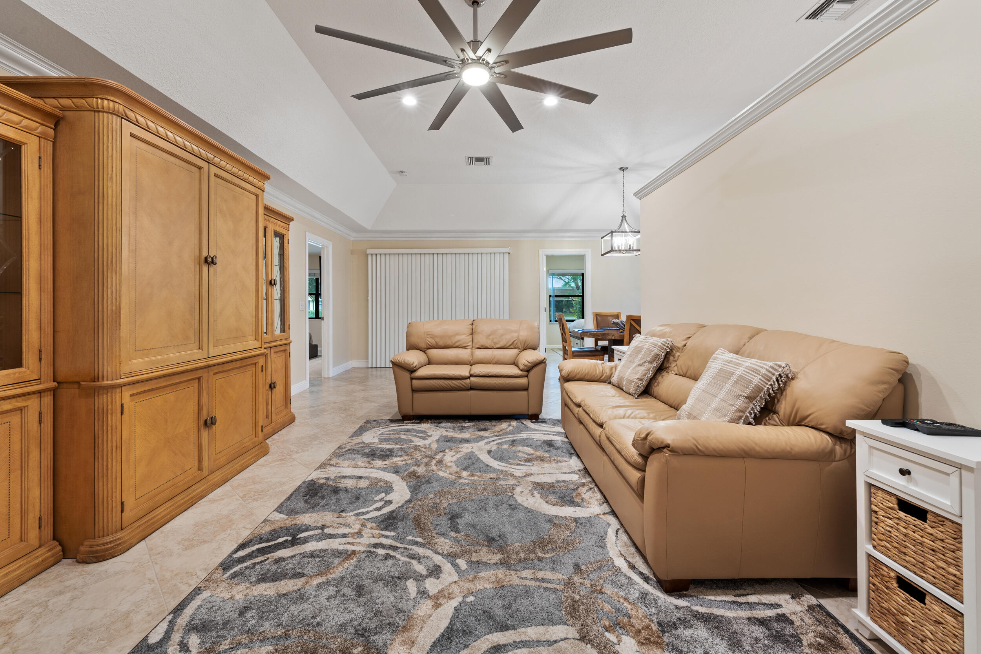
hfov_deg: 104.3
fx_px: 381
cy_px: 327
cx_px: 490
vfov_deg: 81.2
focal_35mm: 14
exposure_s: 1/1.67
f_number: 9
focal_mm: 14
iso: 250
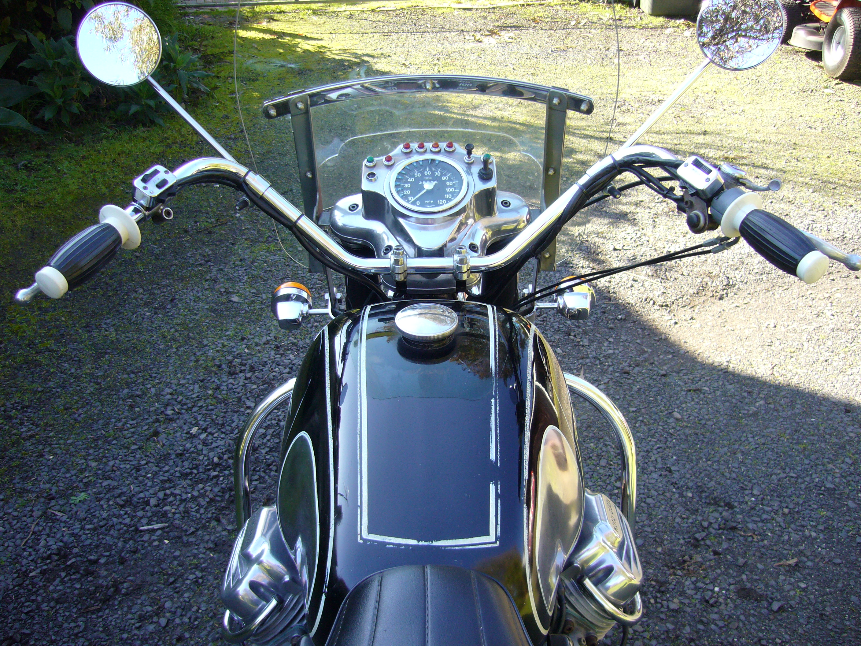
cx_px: 430
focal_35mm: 35
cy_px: 323
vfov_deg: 40.7
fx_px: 871
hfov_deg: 52.6
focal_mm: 5.8
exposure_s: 1/125
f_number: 2.8
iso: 100
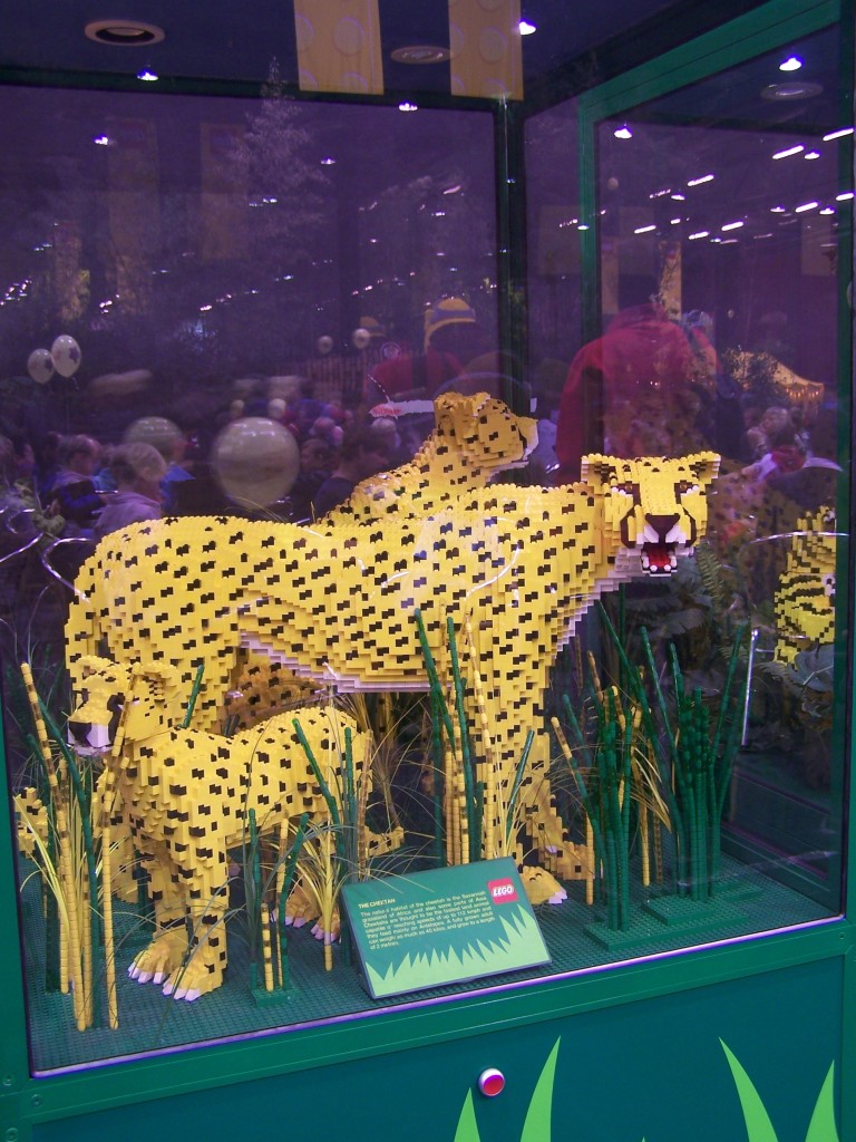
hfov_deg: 37.7
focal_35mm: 38
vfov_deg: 49.0
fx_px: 1253
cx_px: 428
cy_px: 571
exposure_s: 1/2
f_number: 2.8
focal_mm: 6.3
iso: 80
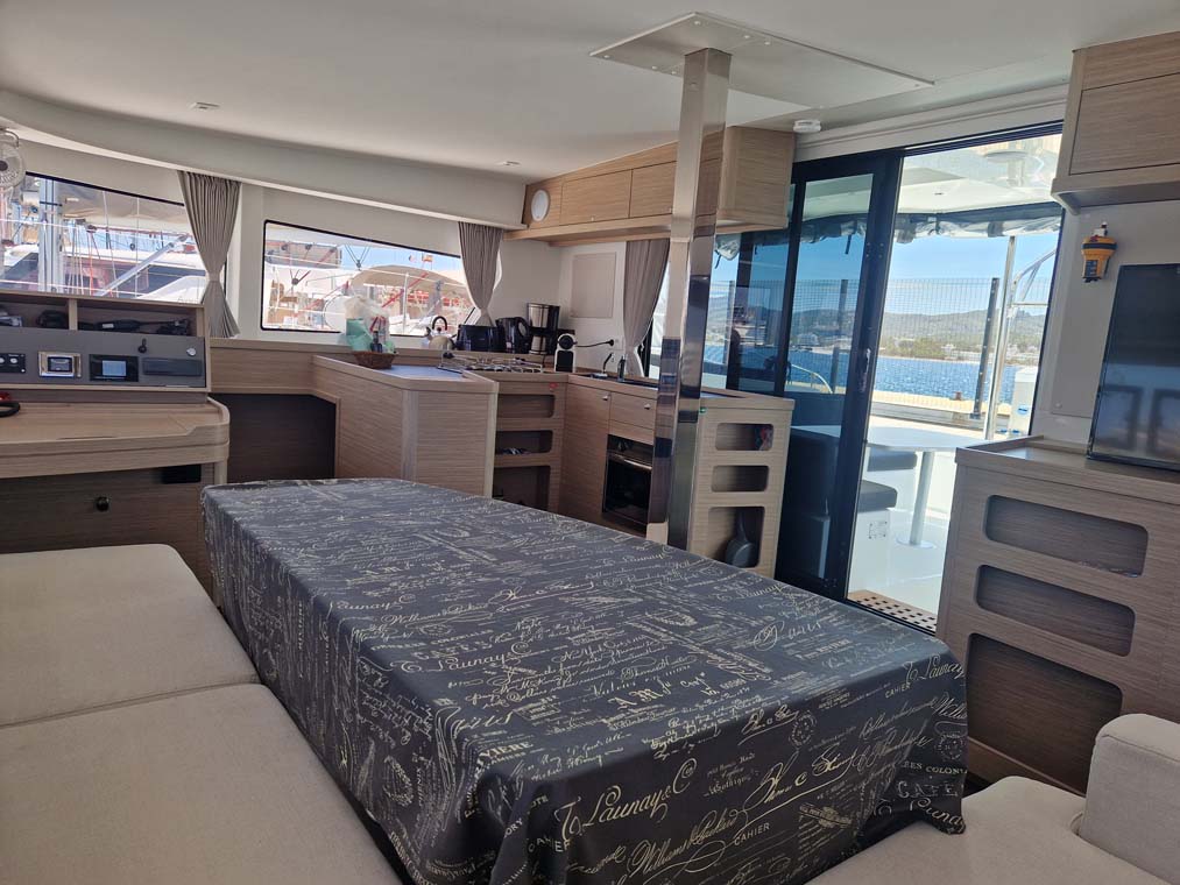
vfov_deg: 58.9
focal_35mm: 23
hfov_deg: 73.9
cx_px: 590
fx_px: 784
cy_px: 442
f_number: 1.8
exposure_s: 1/248
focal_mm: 5.4
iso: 50
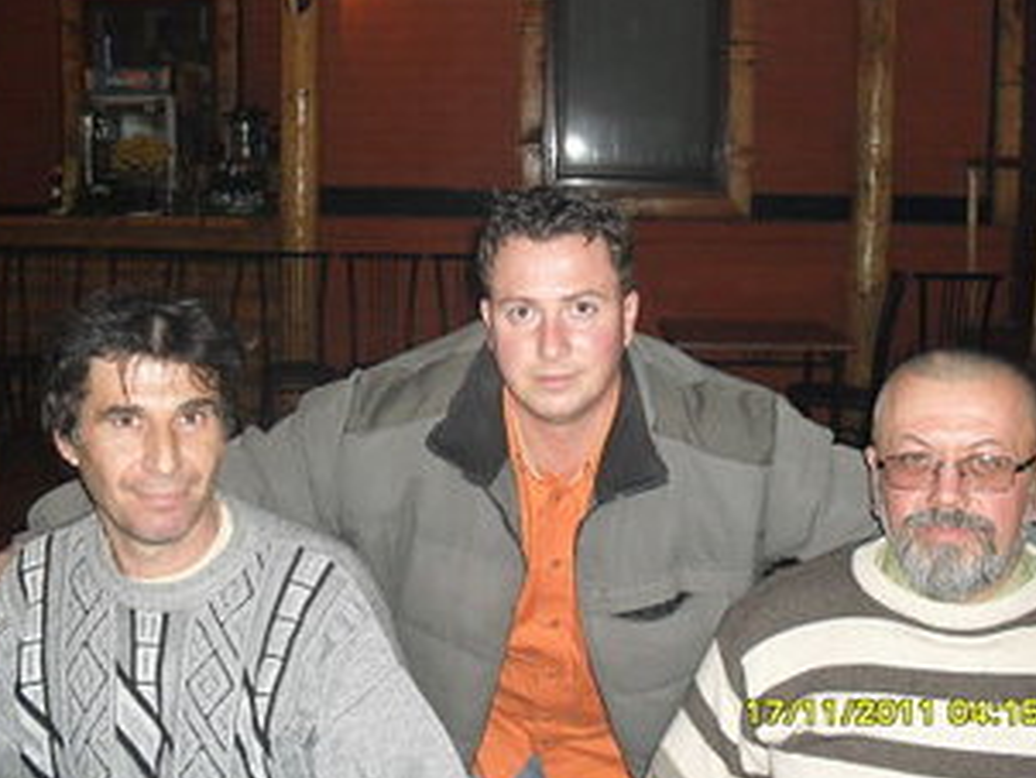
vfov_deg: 32.9
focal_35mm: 44
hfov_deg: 42.9
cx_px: 552
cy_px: 348
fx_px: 1318
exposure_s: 1/45
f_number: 2.8
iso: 200
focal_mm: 6.3
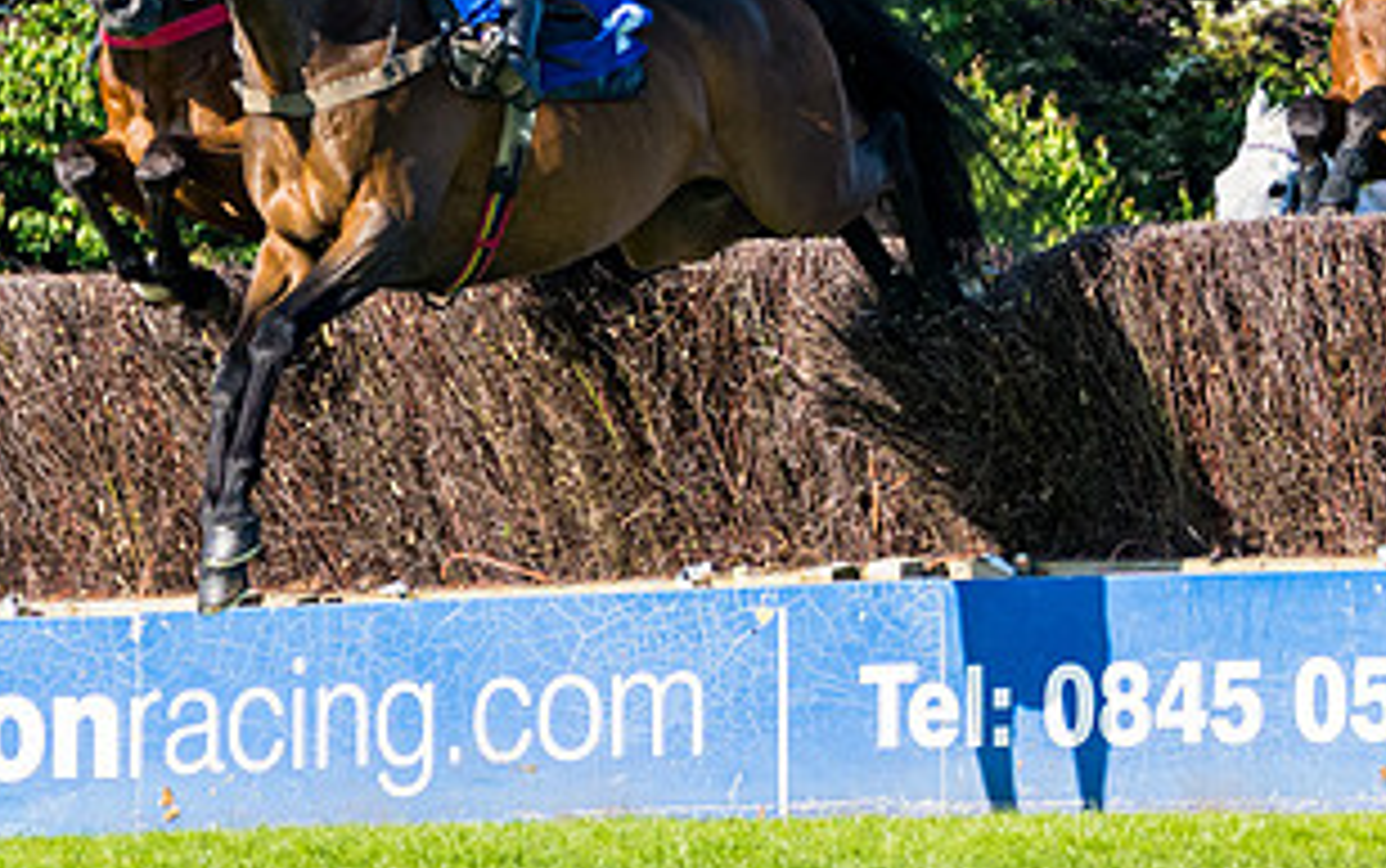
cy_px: 291
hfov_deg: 4.9
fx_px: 16292
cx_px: 785
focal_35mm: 431
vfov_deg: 3.1
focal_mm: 92
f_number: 4
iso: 200
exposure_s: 1/1600
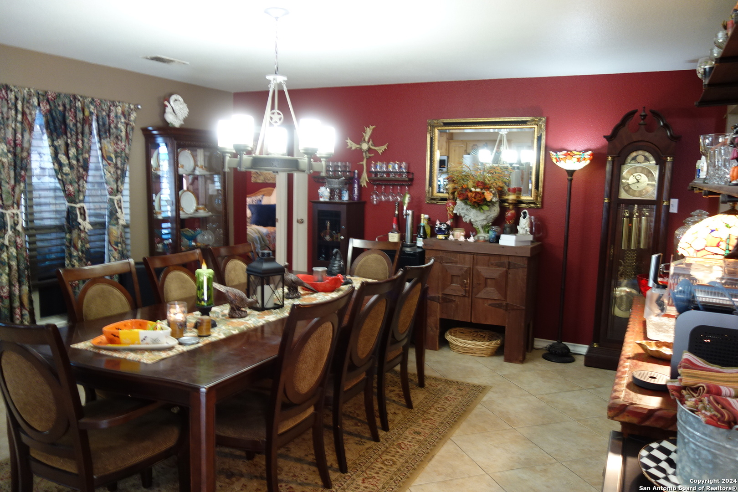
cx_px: 369
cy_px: 246
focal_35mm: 28
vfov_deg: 46.4
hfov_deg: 65.5
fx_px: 574
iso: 250
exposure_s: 1/30
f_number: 1.8
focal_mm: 10.4
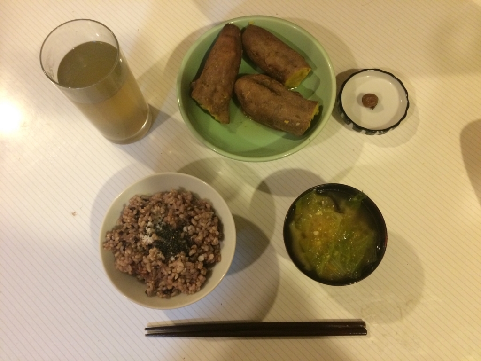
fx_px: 403
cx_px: 240
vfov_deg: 48.2
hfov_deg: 61.7
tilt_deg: -76.3
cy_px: 180
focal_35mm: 29
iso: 320
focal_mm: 4.15
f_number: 2.2
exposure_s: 1/24
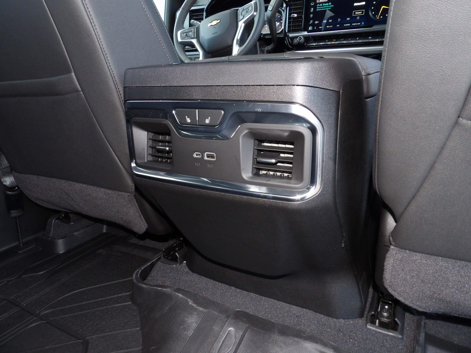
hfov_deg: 71.6
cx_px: 236
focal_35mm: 24
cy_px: 176
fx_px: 327
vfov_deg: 56.8
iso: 200
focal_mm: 4.3
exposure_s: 1/33
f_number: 3.2
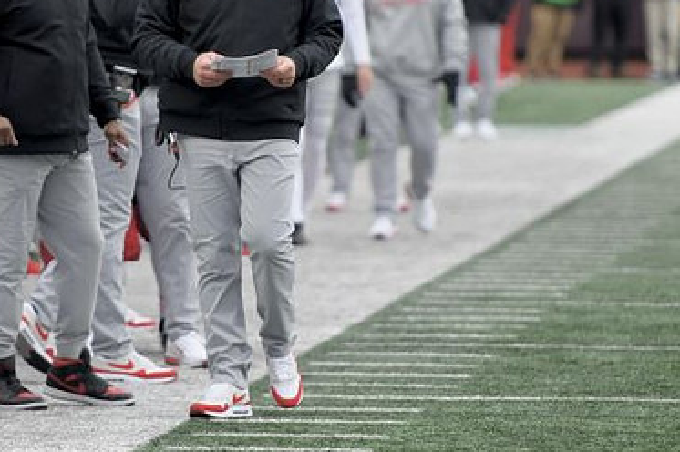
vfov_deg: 2.9
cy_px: 120
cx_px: 217
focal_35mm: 466
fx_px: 8794
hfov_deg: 4.4
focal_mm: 200
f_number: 2.8
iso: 640
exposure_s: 1/1000
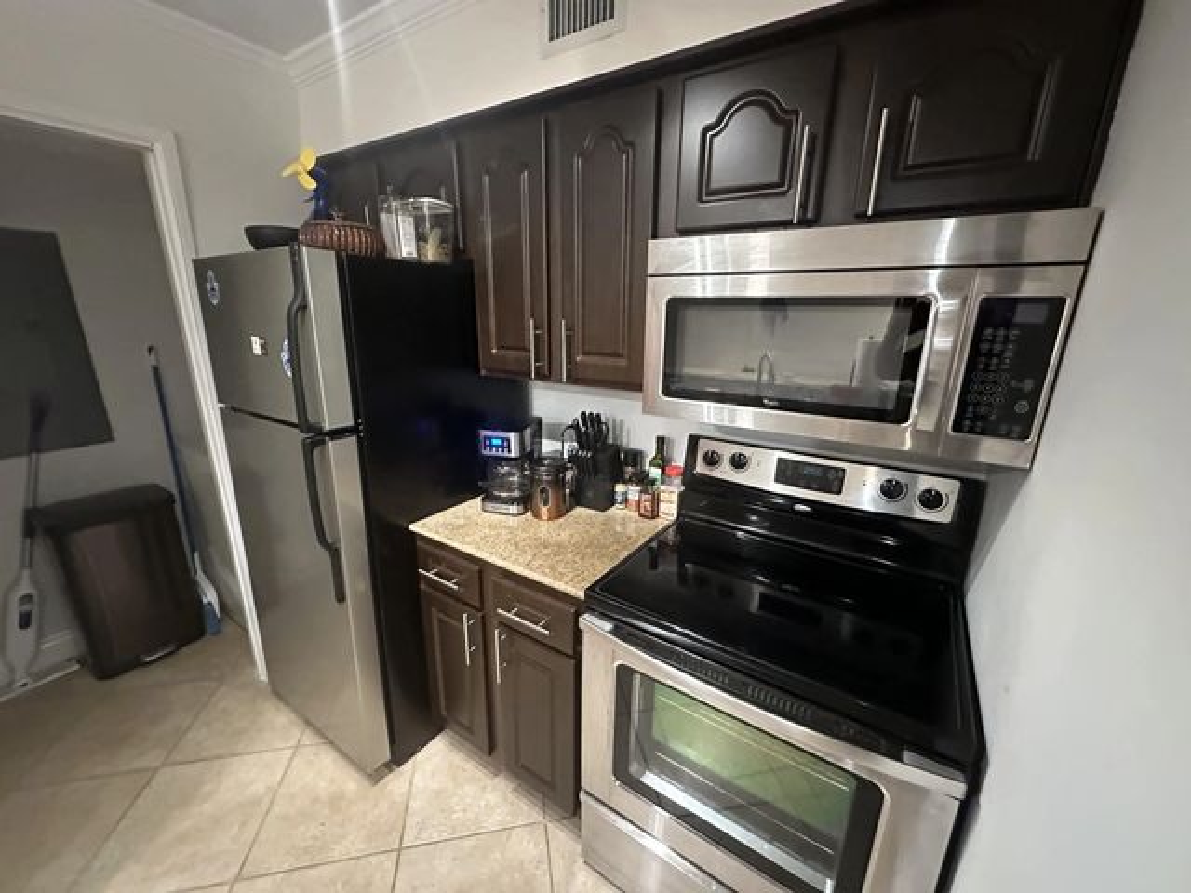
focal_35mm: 14
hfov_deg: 102.1
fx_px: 482
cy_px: 446
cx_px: 596
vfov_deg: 85.7
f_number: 2.2
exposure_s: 1/40
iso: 1000
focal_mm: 2.22
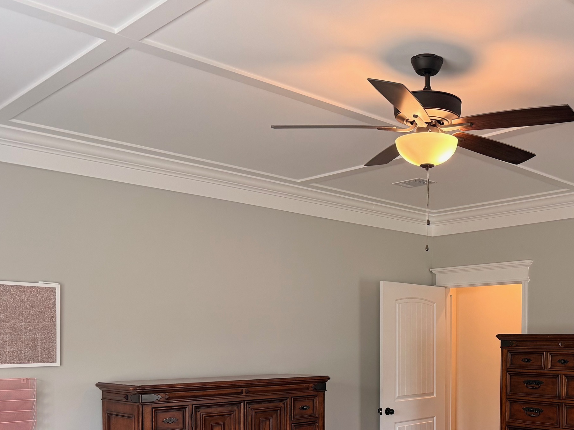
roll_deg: -0.4
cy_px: 356
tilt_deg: -1.2
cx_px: 436
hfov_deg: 44.1
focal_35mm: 41
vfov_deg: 33.9
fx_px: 680
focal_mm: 6.76
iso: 160
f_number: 1.78
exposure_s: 1/120
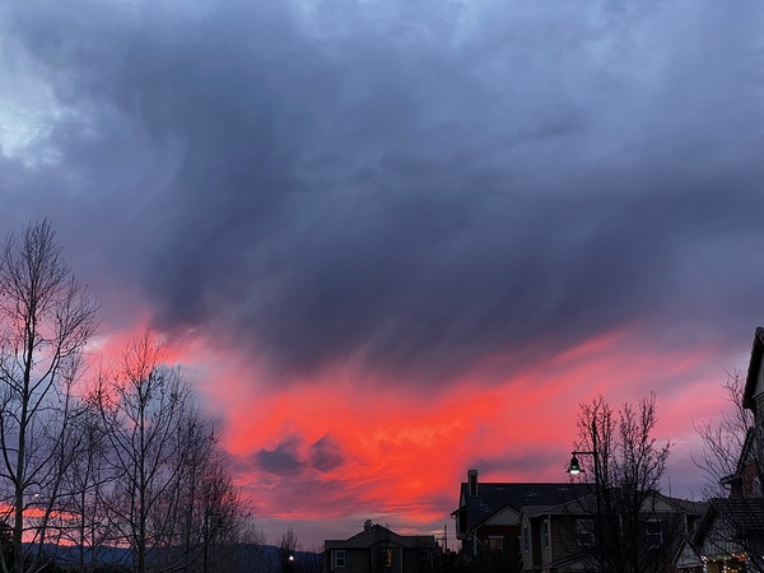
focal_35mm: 52
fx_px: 1148
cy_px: 286
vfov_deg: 28.0
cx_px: 382
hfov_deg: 36.8
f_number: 2
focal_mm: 6
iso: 160
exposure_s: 1/84
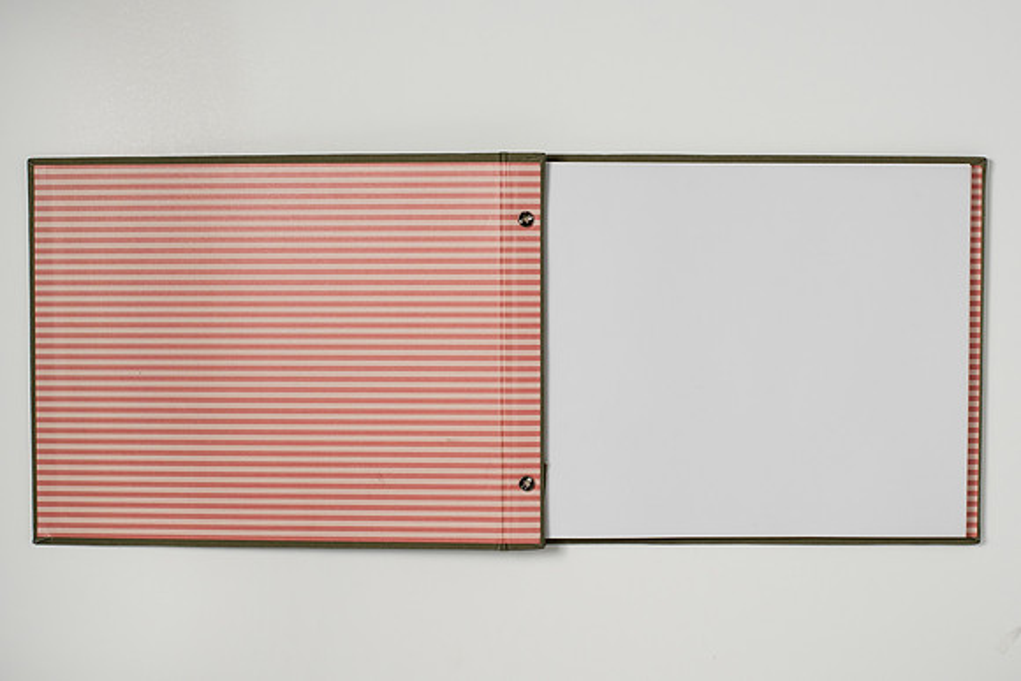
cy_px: 368
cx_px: 546
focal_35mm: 66
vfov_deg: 20.7
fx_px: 1867
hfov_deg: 30.6
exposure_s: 1/250
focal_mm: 50
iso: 200
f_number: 10
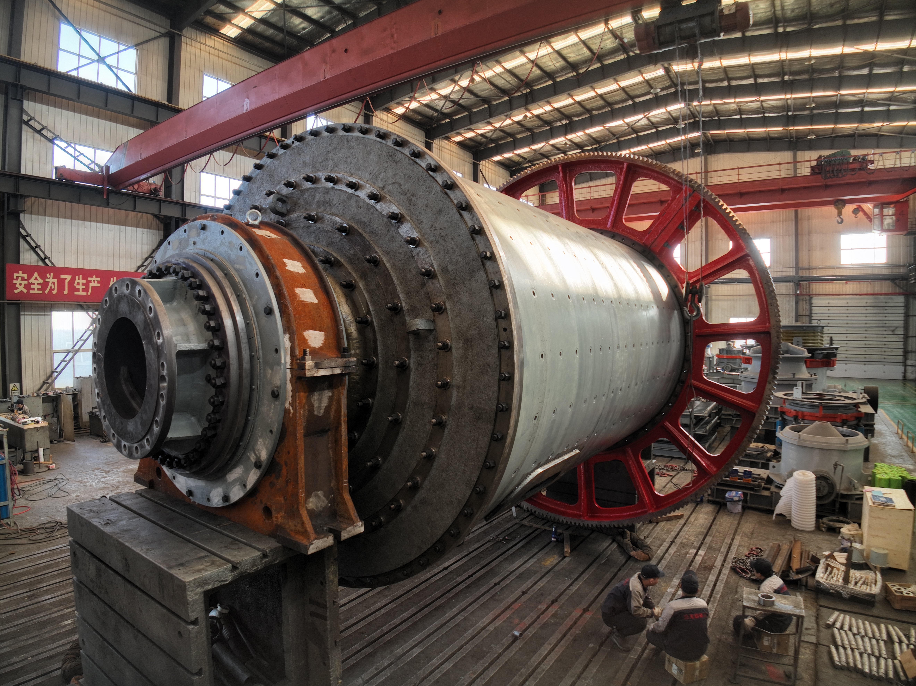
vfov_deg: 56.8
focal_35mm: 24
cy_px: 343
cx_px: 458
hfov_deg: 71.6
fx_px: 635
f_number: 2.8
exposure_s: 1/15
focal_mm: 12.29
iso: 110
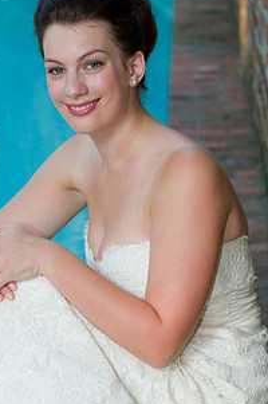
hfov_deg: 8.7
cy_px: 239
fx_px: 1757
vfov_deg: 13.1
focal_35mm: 157
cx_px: 105
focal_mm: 105
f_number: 5
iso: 400
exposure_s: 1/60
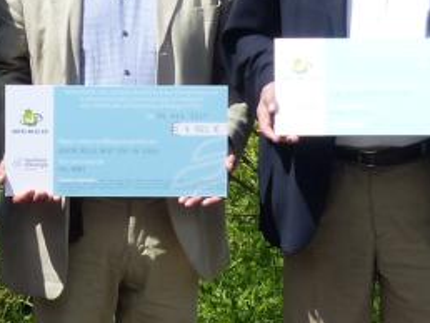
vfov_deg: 5.7
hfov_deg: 7.4
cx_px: -170
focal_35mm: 263
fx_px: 3270
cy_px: 70
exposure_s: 1/1300
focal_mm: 10.1
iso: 100
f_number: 4
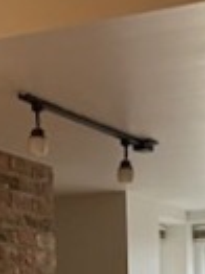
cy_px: 522
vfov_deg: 13.2
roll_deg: +1.5
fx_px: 1044
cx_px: 79
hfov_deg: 11.2
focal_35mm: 132
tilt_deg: -8.8
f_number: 1.8
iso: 80
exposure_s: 1/60
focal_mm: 4.25
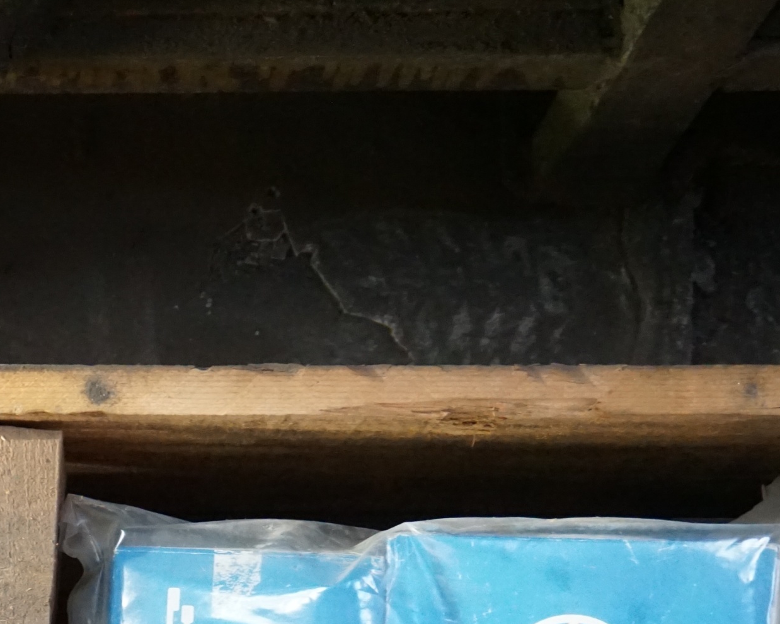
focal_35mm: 100
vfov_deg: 15.0
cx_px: -219
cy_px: 681
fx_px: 2314
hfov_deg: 17.9
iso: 3200
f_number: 4.5
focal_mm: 27
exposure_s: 1/100
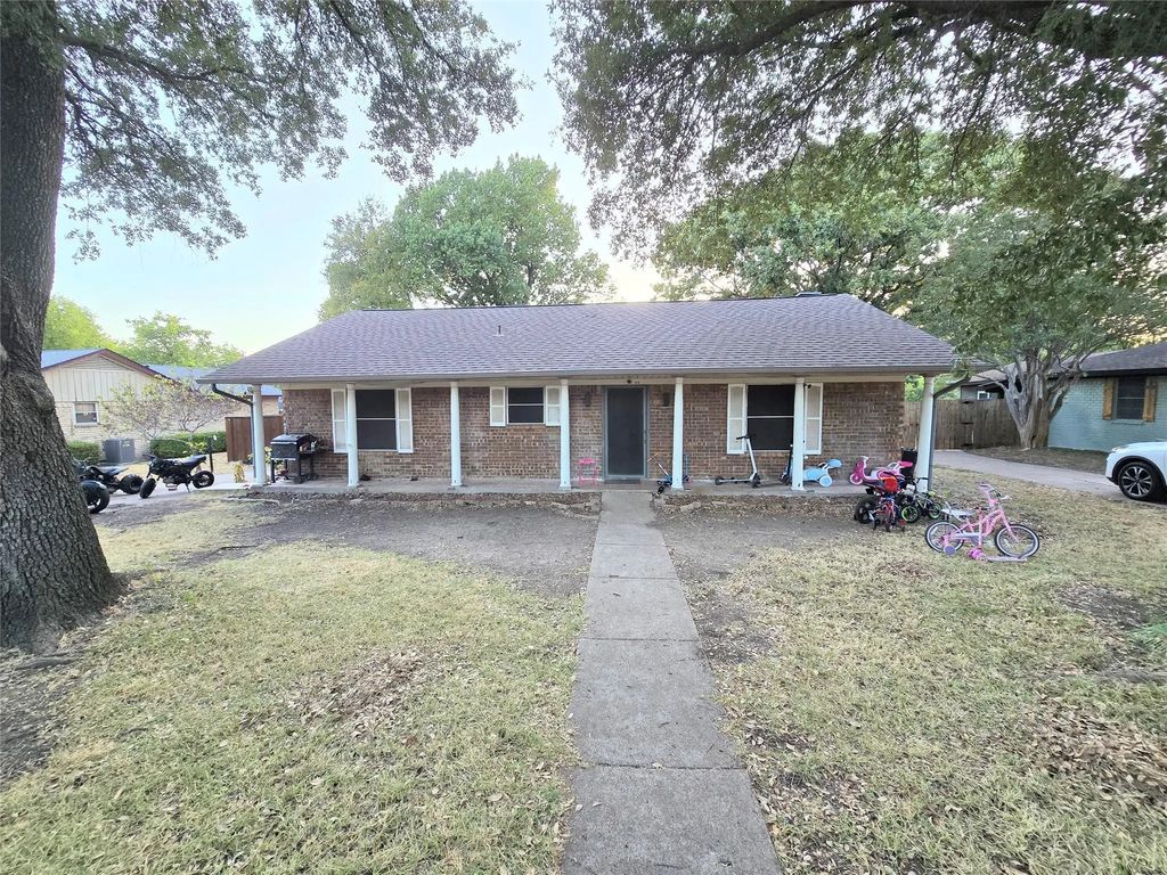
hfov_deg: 106.2
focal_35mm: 13
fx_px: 438
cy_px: 438
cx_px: 584
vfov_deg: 89.9
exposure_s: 1/60
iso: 64
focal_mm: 2.2
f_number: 2.2
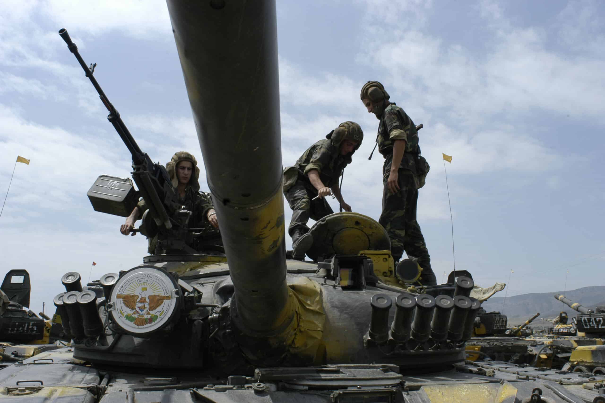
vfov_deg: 36.8
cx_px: 302
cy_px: 202
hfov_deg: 53.2
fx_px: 604
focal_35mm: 36
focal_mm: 24
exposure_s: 1/250
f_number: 13
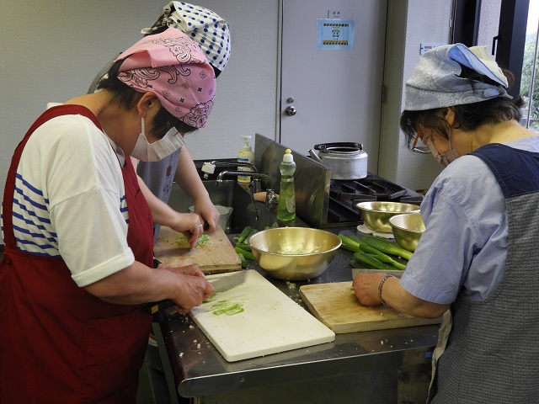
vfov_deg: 36.0
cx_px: 270
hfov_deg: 46.8
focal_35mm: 40
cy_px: 202
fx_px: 623
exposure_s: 1/30
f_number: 3.8
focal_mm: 7.2
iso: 180
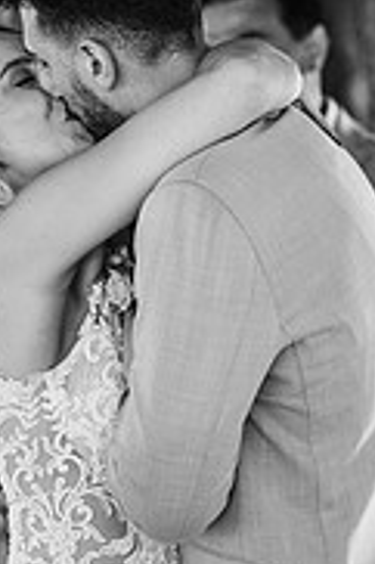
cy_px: 440
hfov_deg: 6.5
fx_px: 3287
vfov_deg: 9.8
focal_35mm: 210
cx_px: 175
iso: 1400
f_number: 2.2
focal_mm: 85
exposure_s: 1/200
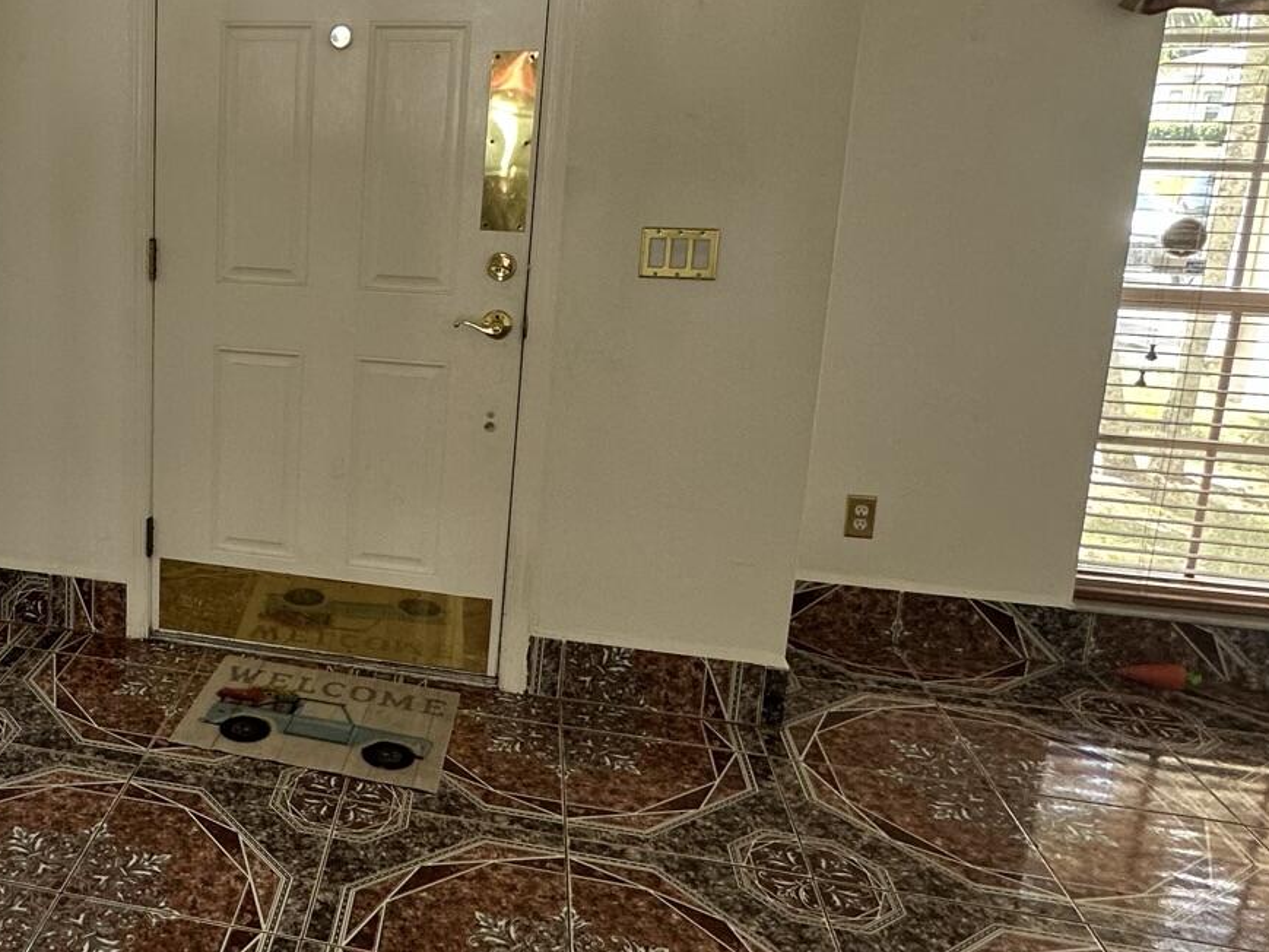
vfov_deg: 42.6
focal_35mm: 33
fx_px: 1210
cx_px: 190
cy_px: 345
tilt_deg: -12.1
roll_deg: -0.6
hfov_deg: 50.6
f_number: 2.2
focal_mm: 2.22
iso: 80
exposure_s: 1/99
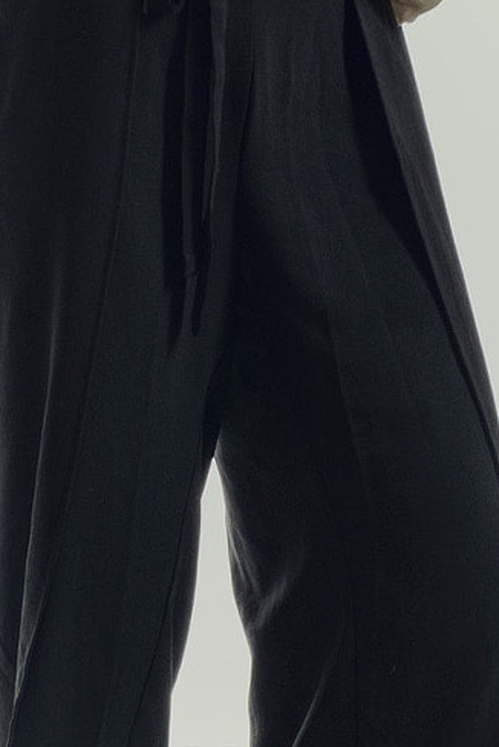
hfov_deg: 5.6
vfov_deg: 8.4
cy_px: 162
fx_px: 5107
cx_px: 233
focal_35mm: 246
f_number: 11
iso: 100
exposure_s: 1/125
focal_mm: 50
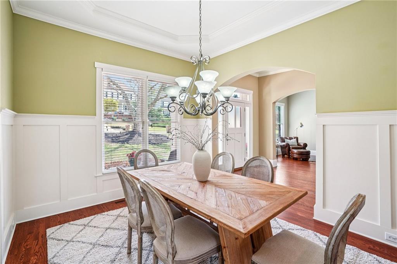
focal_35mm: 16
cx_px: 198
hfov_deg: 96.8
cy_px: 132
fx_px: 176
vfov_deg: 73.7
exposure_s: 1/10
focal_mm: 16
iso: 400
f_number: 10
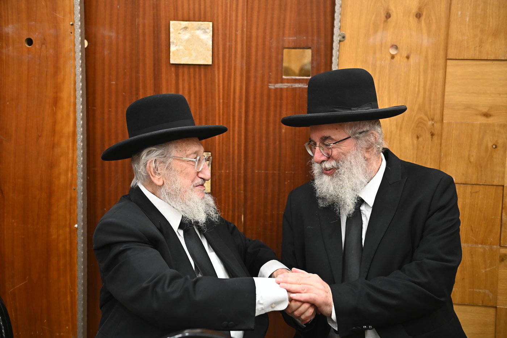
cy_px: 169
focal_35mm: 48
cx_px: 254
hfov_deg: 41.1
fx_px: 676
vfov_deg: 28.1
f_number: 3.2
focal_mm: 48
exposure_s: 1/200
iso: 1600
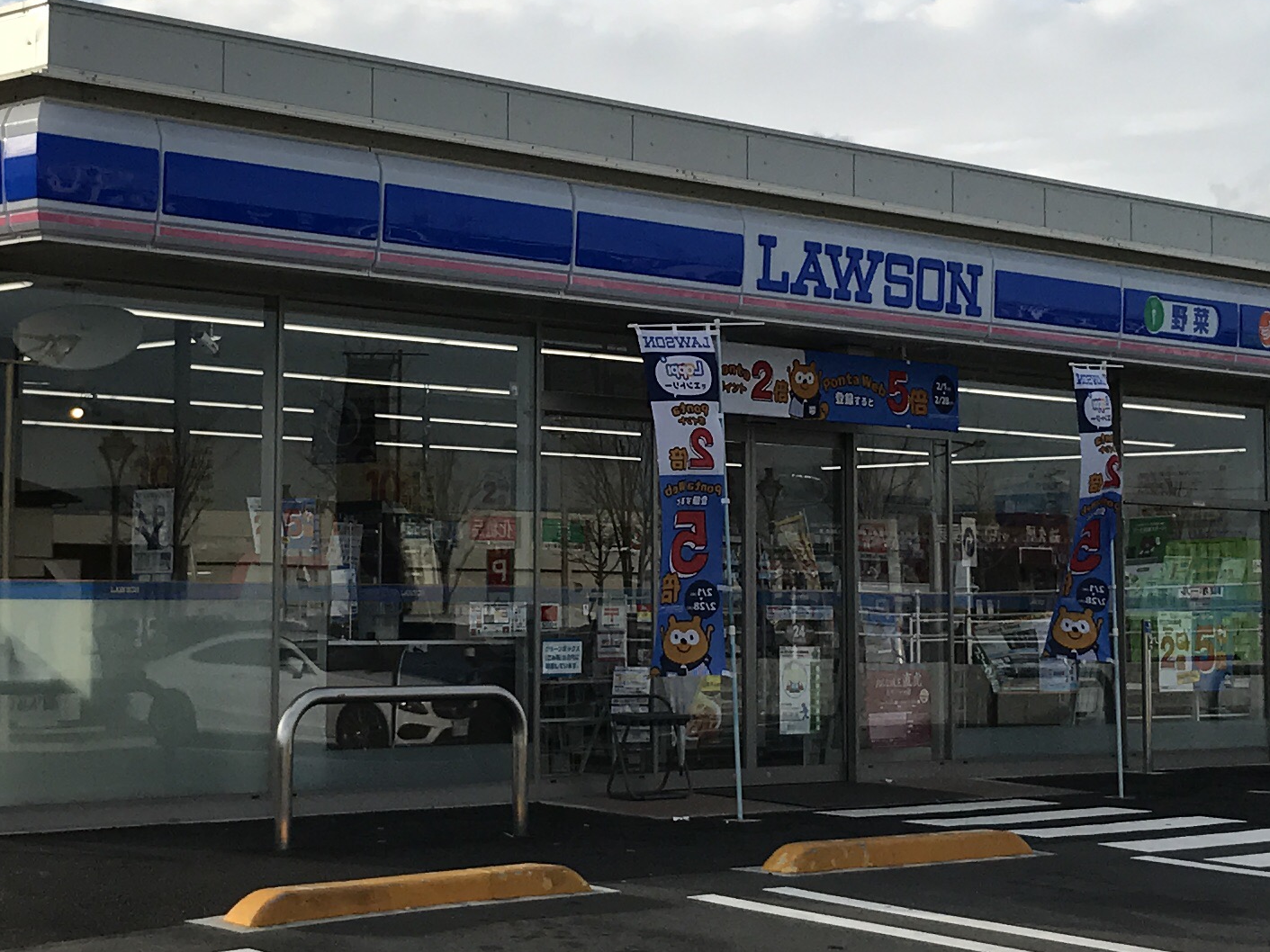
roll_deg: +0.0
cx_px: 604
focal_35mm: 80
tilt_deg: +5.4
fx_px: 2935
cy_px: 391
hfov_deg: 24.4
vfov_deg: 18.4
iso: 20
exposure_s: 1/2227
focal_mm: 3.99
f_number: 1.8
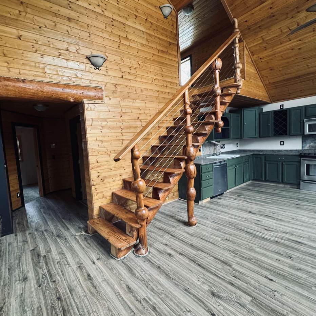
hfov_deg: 83.2
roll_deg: +4.5
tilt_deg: -4.3
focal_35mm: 17
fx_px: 176
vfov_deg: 84.0
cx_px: 130
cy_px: 156
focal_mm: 2.22
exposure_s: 1/66
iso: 320
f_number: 2.2
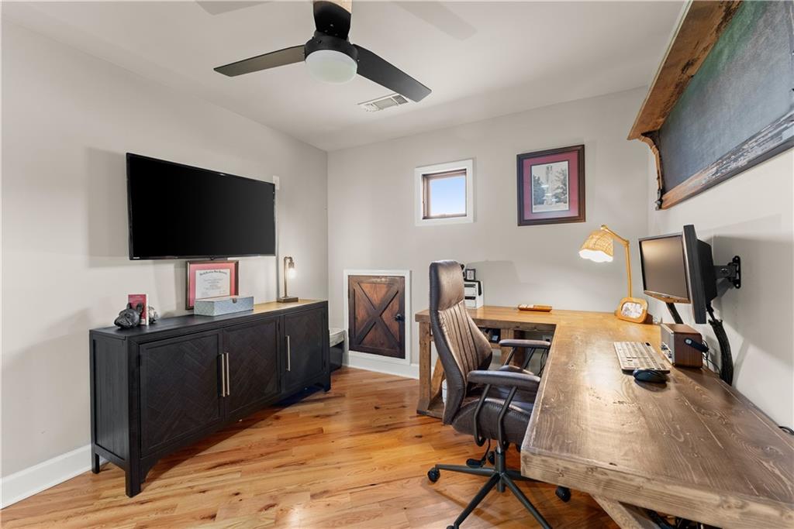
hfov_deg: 100.8
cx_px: 397
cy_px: 264
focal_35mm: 15
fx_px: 329
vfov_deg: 77.7
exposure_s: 1/2
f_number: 7.1
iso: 800
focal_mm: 14.9
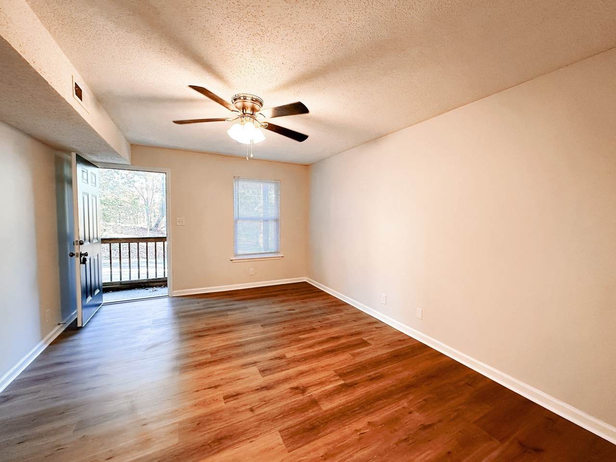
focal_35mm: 14
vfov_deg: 85.7
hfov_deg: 102.1
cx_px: 308
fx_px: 249
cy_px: 231
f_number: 2.2
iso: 160
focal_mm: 2.22
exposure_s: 1/60
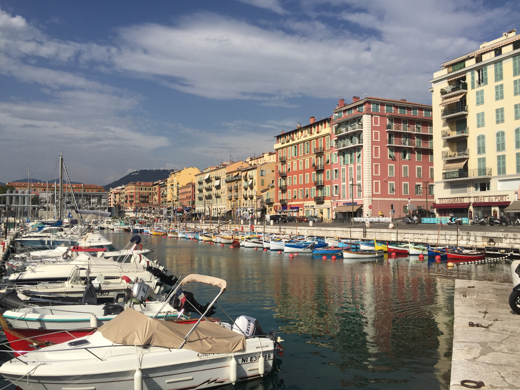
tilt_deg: +3.6
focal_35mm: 29
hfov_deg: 61.7
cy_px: 195
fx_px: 436
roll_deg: -0.3
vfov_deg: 48.2
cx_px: 260
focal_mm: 4.15
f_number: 2.2
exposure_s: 1/4405
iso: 32
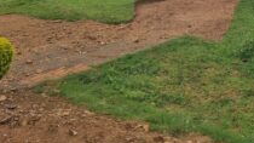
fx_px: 364
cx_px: 194
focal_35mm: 54
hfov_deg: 37.5
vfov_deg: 20.7
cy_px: -32
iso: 50
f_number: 1.8
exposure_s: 1/1592
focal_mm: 5.4
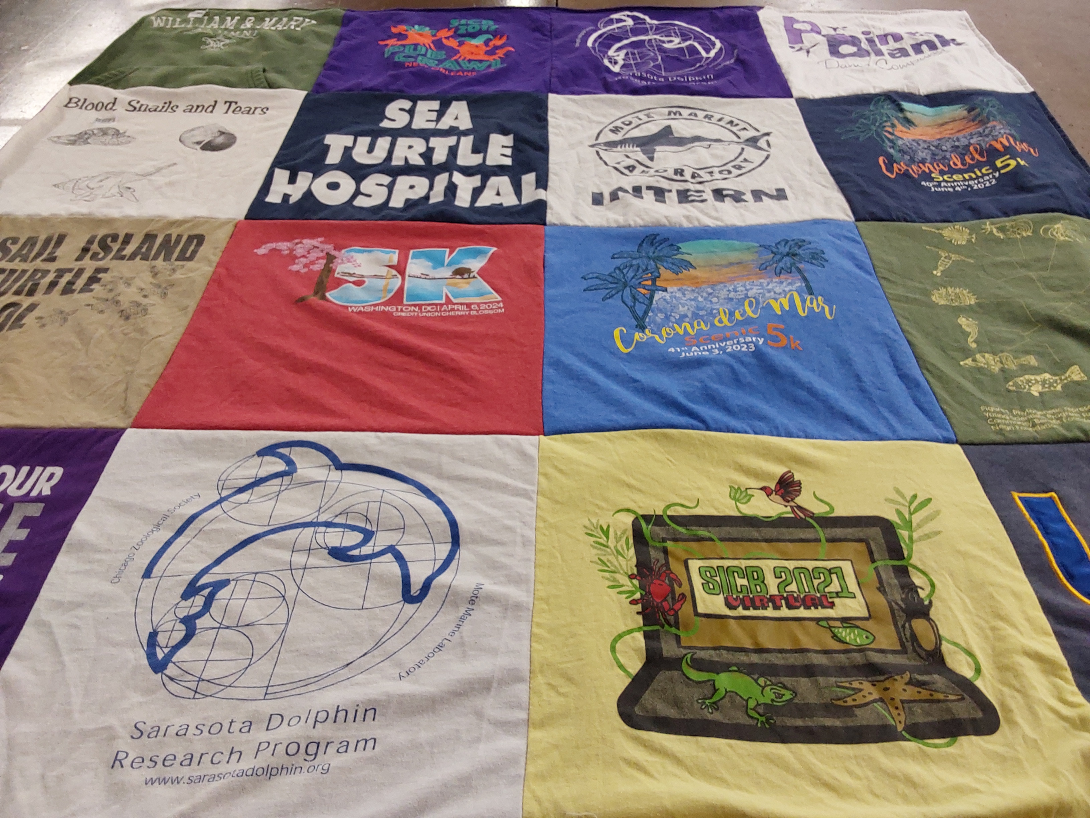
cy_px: 409
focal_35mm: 28
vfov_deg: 49.7
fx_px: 882
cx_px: 545
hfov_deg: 63.4
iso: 100
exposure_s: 1/60
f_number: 1.9
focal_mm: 2.91
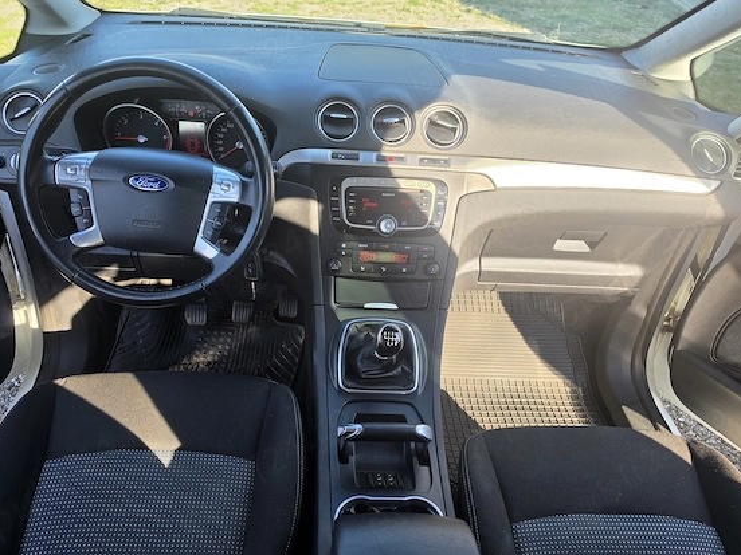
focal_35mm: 25
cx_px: 357
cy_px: 280
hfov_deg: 69.4
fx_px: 535
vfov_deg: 54.9
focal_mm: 6.5
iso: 10
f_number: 1.4
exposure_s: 1/211
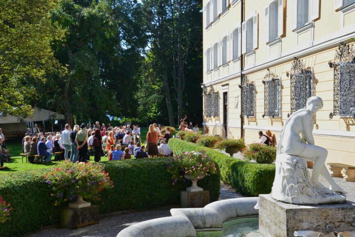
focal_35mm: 48
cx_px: 178
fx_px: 473
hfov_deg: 41.1
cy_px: 118
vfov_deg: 28.1
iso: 200
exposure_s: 1/125
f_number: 11
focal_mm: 32
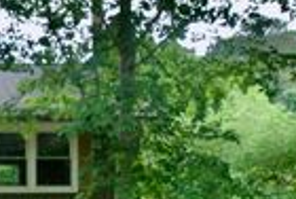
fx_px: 748
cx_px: -131
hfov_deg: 19.8
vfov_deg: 14.8
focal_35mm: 91
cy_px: 213
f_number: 5.6
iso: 400
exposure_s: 1/125
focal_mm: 17
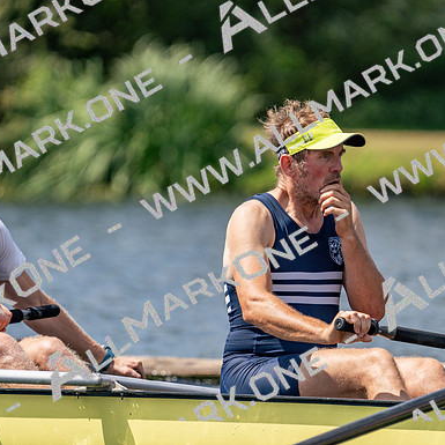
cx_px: 283
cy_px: 222
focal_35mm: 584
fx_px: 8494
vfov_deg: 3.0
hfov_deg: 3.0
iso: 320
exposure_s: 1/2000
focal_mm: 456
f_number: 6.3
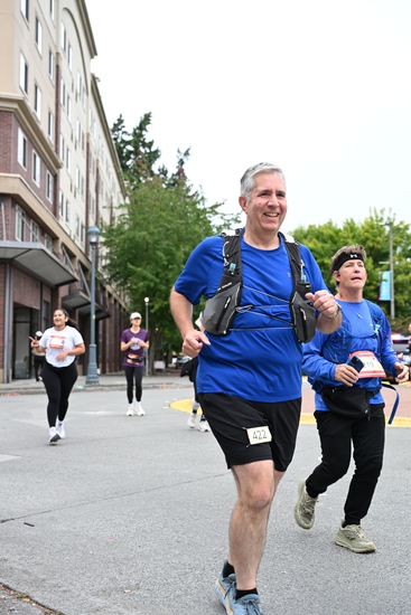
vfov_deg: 44.5
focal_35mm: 44
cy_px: 308
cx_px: 206
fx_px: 753
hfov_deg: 30.5
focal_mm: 44
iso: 1600
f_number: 4
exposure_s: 1/640
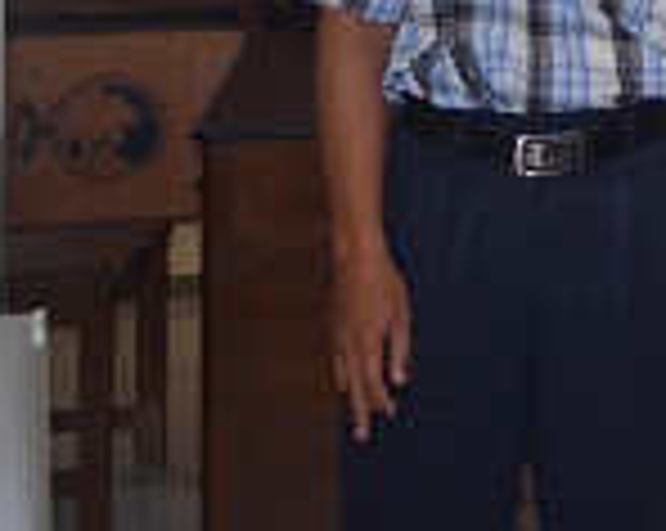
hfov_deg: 12.4
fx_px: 2697
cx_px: 1336
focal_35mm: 137
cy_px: -263
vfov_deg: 10.8
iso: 360
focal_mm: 24
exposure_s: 1/125
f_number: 2.8
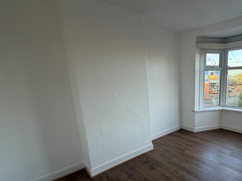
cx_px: 175
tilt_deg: -12.8
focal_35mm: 21
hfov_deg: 74.6
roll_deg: +1.0
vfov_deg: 62.8
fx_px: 147
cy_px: 109
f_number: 2.2
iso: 125
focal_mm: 2.22
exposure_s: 1/121
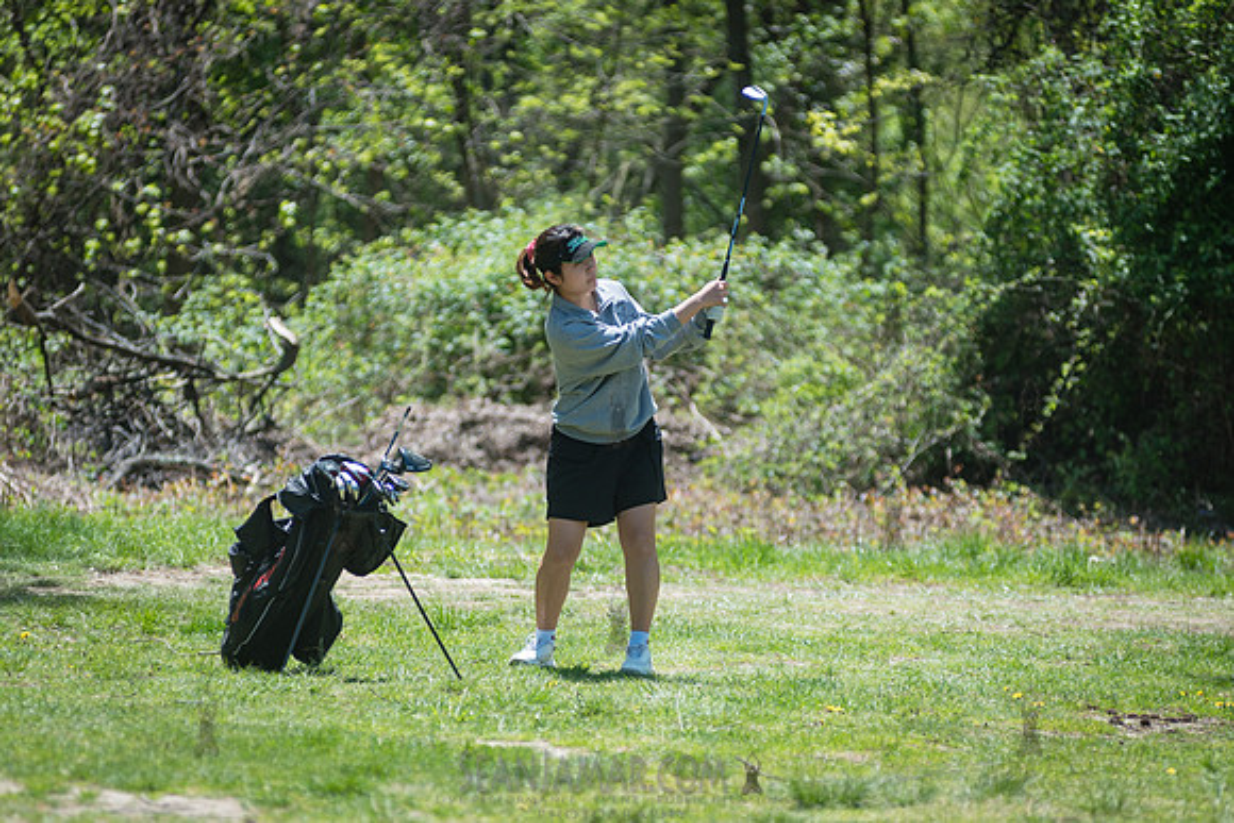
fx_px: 8438
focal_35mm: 246
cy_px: 447
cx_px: 587
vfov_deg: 5.6
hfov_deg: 8.4
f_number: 3.5
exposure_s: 1/640
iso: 100
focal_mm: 200
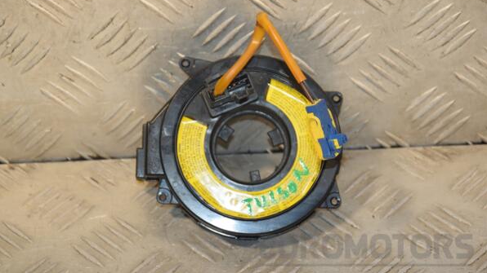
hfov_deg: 16.0
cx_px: 244
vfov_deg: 9.0
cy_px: 138
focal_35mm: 135
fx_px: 1737
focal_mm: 85
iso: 800
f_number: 7.1
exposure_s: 1/200
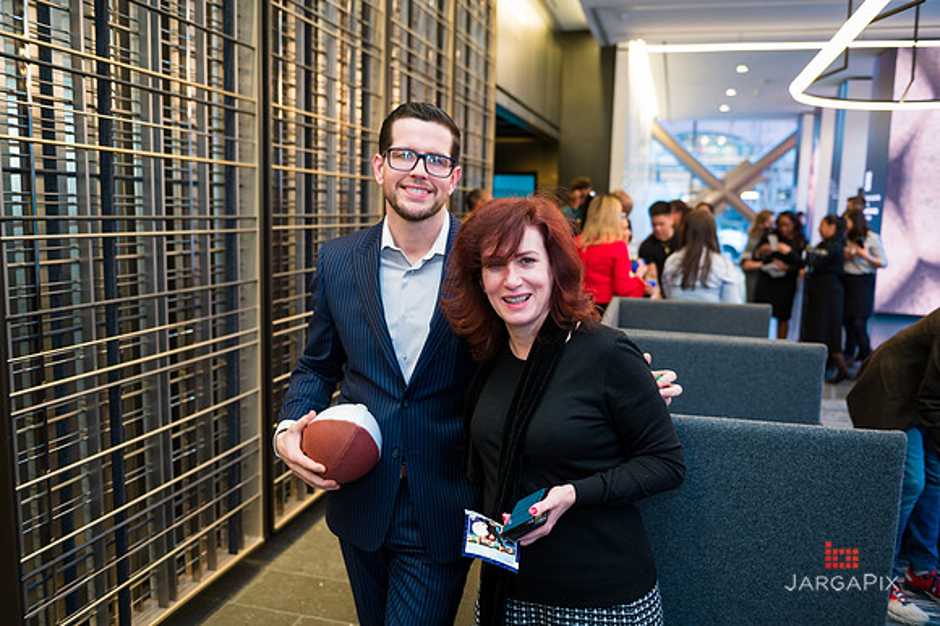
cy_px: 313
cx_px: 470
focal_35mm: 31
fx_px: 809
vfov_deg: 42.3
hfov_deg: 60.3
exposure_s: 1/125
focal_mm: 31
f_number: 3.2
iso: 400
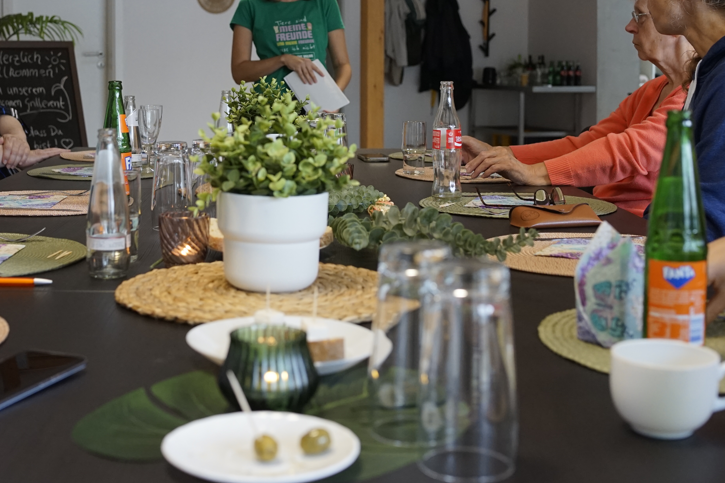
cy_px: 94
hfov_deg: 35.0
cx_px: 301
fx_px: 1148
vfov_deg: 23.4
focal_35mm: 57
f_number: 4
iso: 1250
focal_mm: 35
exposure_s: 1/160
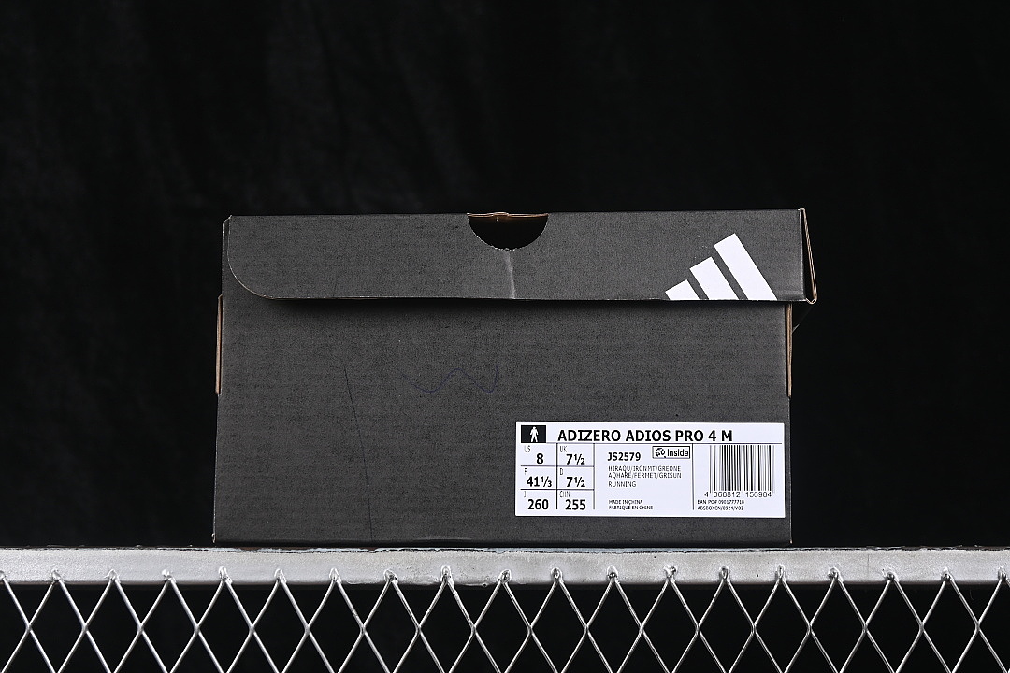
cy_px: 336
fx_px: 2104
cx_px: 505
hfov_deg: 27.0
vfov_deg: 18.2
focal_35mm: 75
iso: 160
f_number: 6.3
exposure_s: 1/60
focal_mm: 50
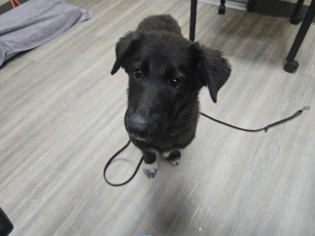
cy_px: 118
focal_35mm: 23
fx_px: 209
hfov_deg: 73.9
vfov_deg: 58.9
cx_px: 158
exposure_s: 1/63
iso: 200
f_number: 1.8
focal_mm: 5.4
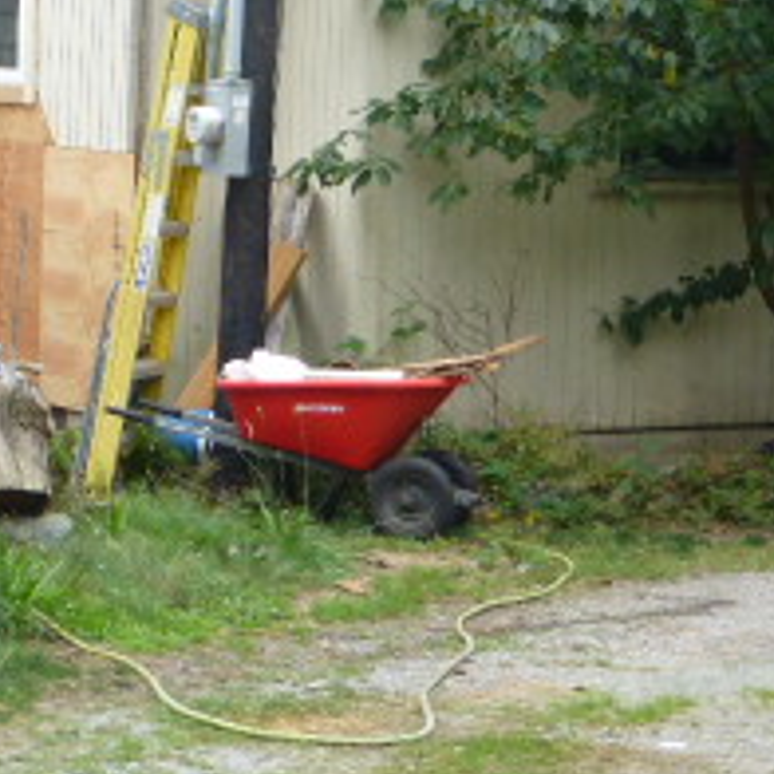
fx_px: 3719
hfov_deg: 11.8
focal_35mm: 147
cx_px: 107
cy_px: -99
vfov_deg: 11.7
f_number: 4.4
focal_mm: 9
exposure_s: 1/100
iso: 100
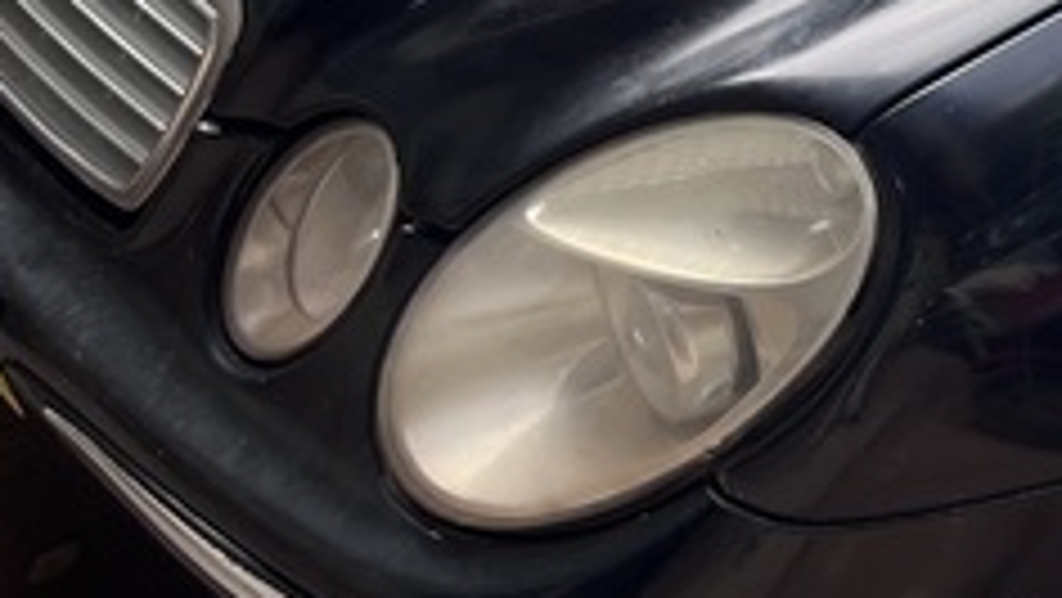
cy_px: -256
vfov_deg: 12.1
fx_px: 2705
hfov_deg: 18.9
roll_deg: -7.2
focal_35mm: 96
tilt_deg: -29.7
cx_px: 1692
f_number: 1.6
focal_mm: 5.1
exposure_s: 1/1036
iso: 50
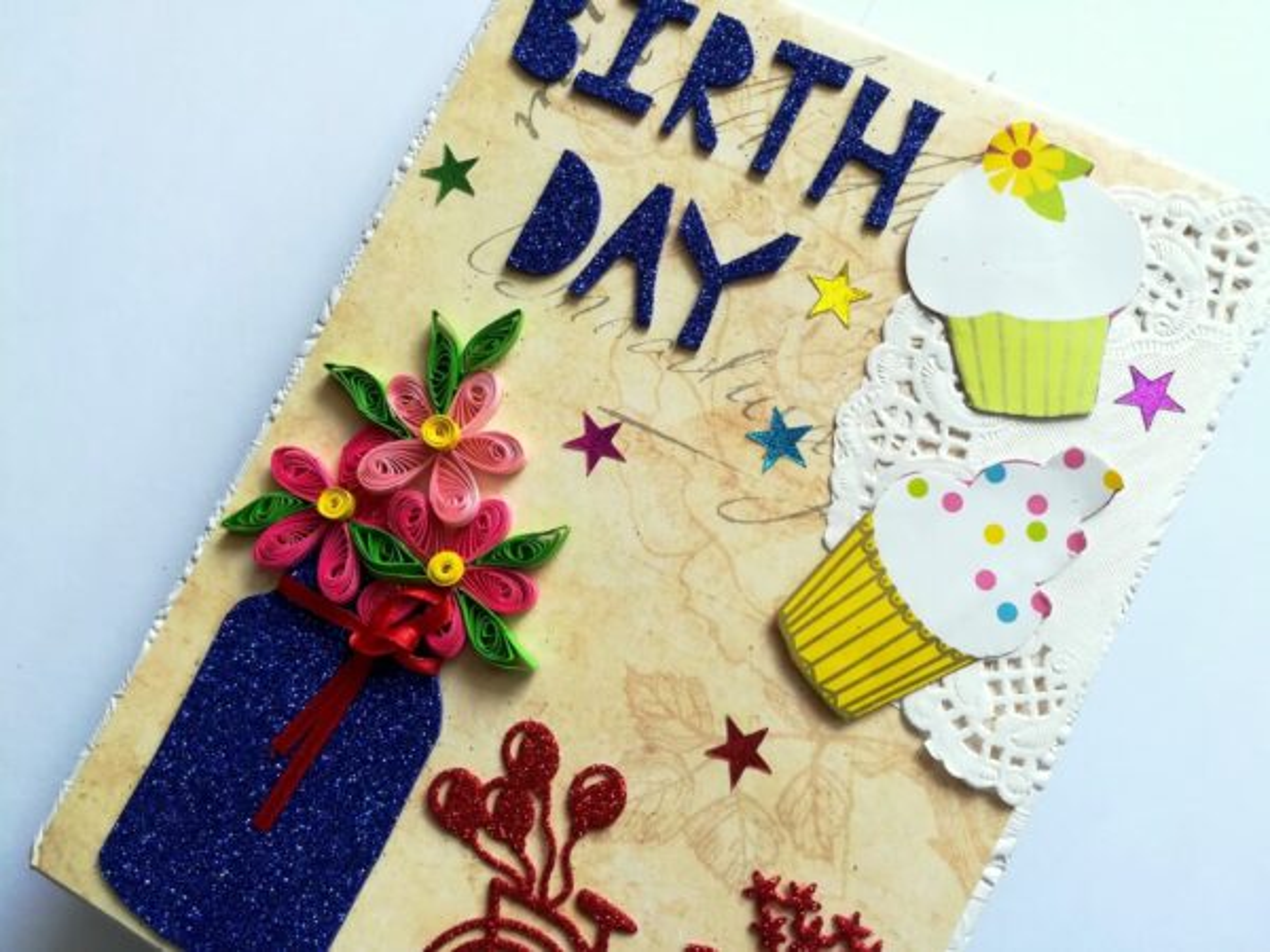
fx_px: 954
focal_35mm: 26
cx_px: 635
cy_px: 476
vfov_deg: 53.1
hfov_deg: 67.3
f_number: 2.2
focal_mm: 3.83
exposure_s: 1/100
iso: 64
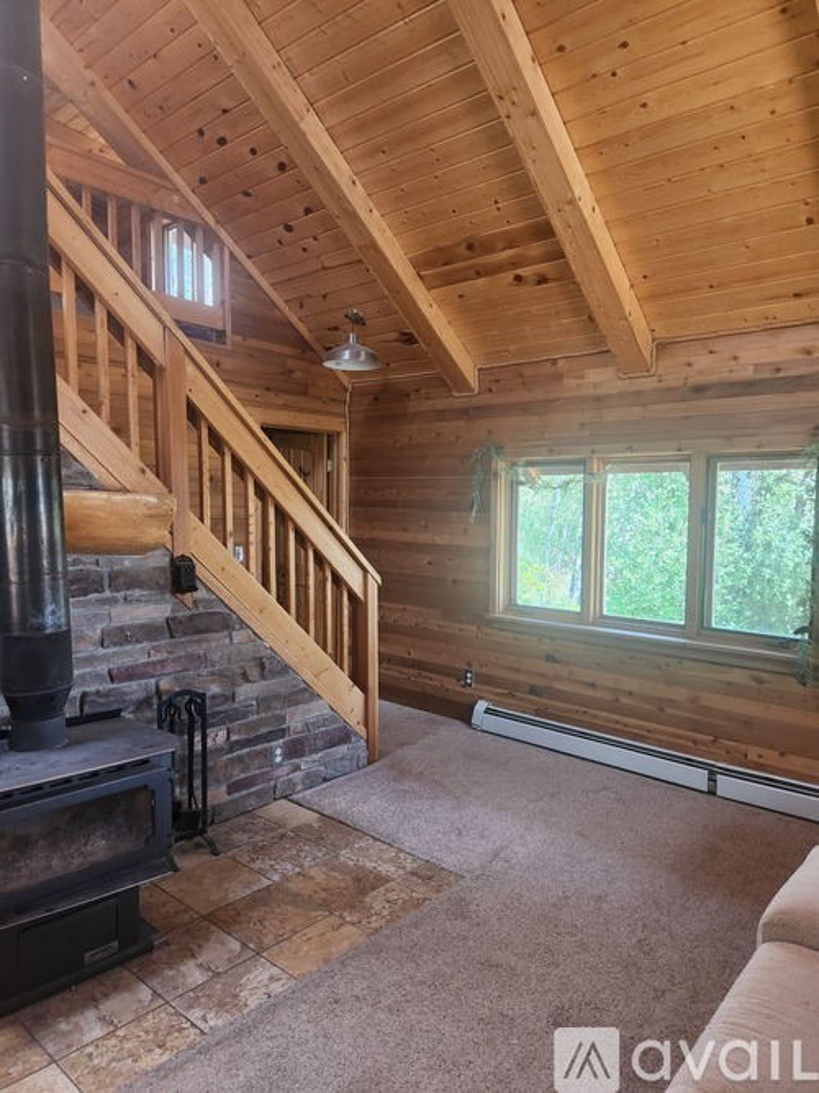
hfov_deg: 58.9
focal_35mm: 23
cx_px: 410
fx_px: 726
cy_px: 546
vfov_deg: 73.9
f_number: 1.8
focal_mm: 5.4
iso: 250
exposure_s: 1/120
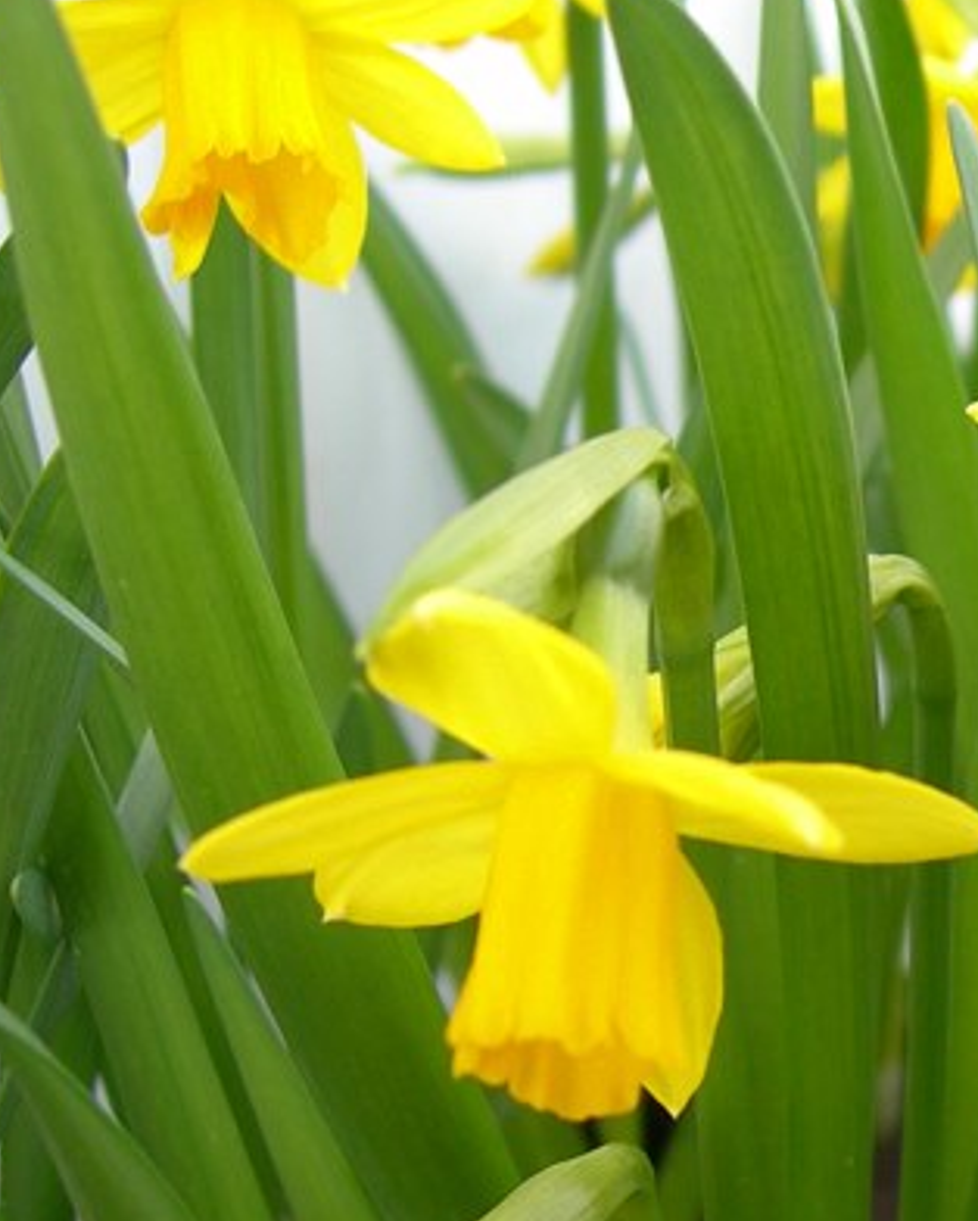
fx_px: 1844
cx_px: 536
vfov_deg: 36.6
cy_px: 596
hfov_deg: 29.7
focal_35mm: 51
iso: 50
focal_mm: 7.8
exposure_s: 1/97.6
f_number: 2.8
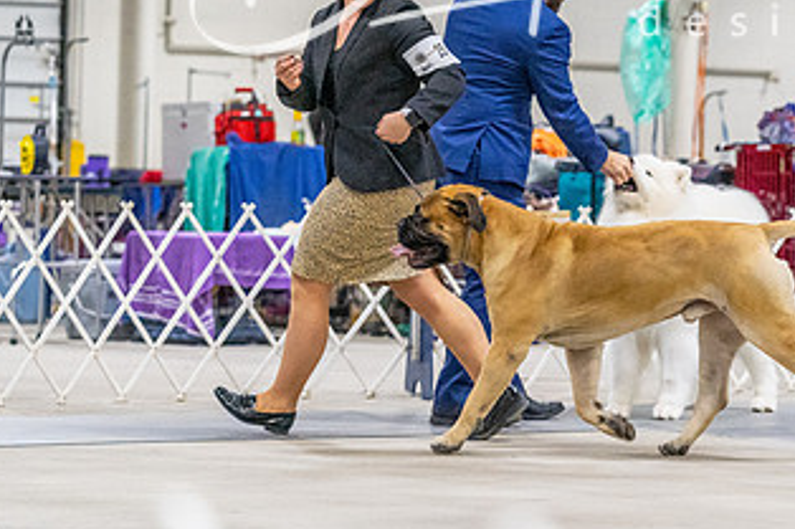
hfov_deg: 11.9
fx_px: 3796
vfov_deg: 8.0
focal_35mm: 172
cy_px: 100
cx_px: 557
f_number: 3.2
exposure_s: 1/320
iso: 6400
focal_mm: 93
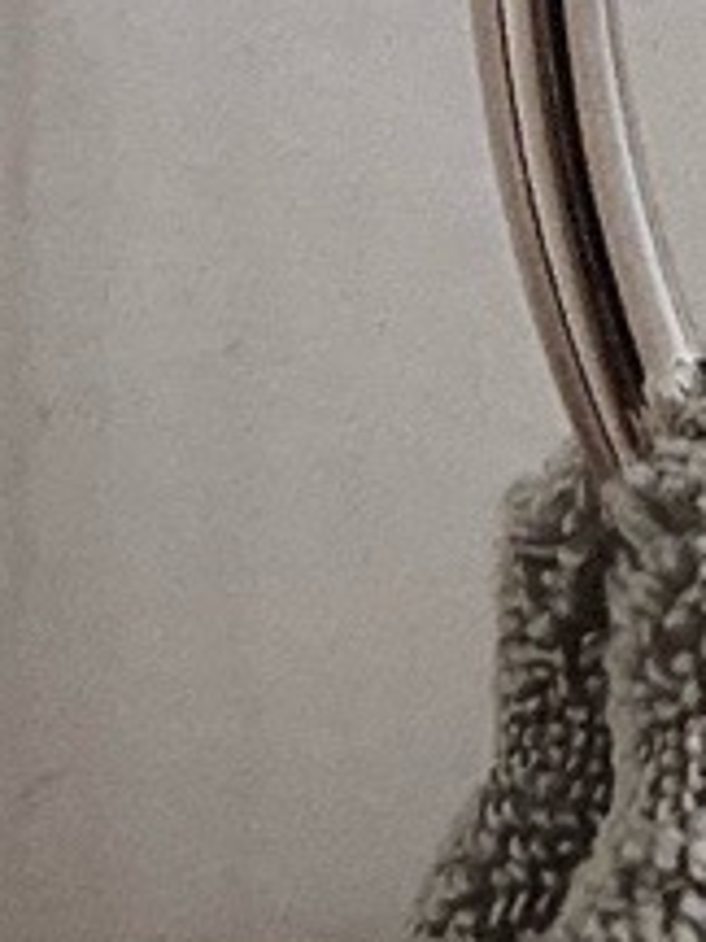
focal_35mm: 215
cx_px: 1830
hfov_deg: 6.5
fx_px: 5847
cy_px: -920
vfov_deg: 8.7
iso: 40
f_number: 1.8
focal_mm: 3
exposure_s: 1/100
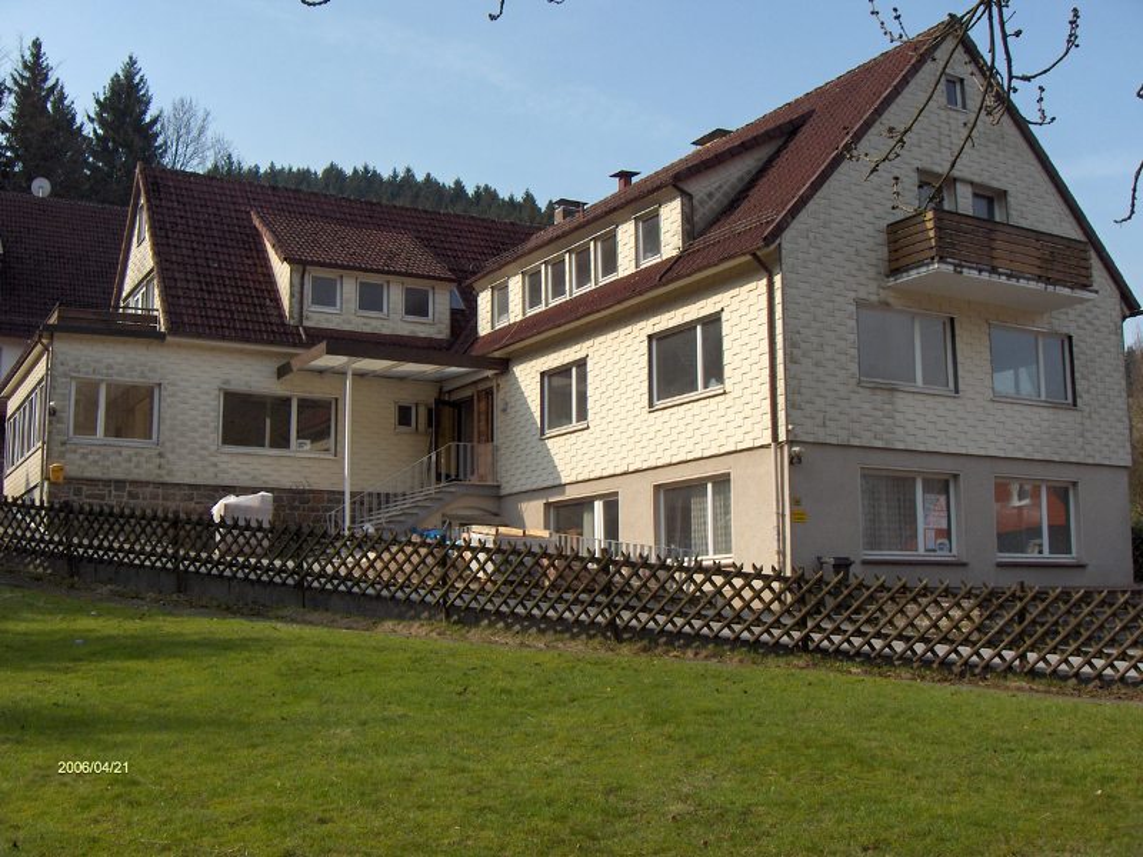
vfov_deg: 36.8
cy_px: 428
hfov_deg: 47.9
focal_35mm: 39
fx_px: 1288
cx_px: 572
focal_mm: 8
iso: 100
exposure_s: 1/588
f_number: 4.8
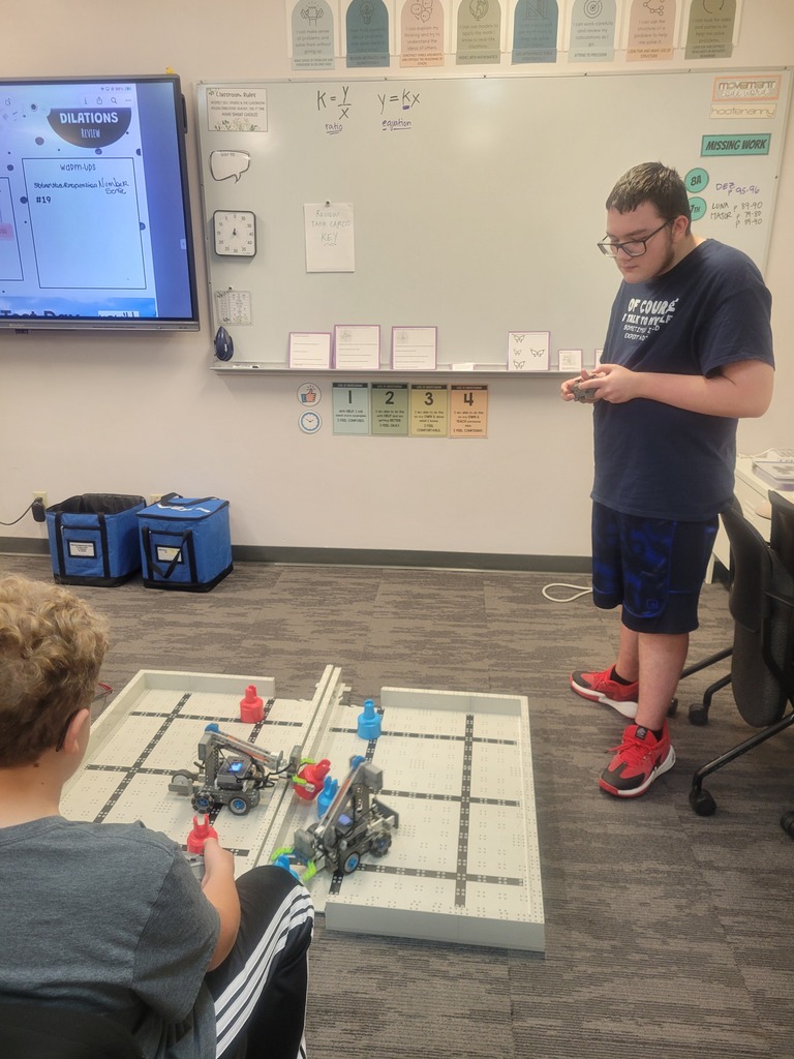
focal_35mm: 26
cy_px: 530
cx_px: 397
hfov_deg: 53.1
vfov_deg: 67.3
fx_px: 795
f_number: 1.8
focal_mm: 5.4
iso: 200
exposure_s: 1/45
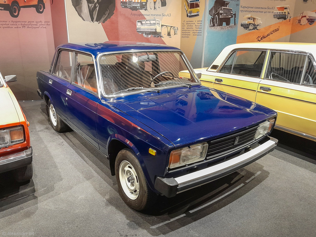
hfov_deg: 67.3
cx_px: 158
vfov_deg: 53.1
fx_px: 237
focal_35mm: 26
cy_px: 118
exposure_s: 1/24
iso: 500
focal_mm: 3.98
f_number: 1.8
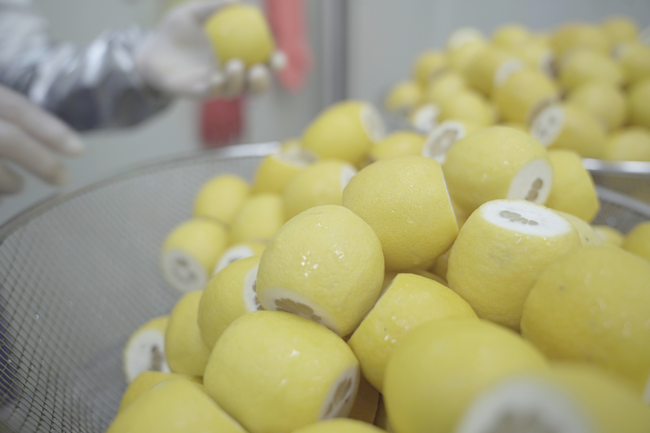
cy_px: 216
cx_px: 325
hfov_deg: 63.7
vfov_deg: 45.0
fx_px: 524
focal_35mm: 29
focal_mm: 29
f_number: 2.8
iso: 1000
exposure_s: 1/100
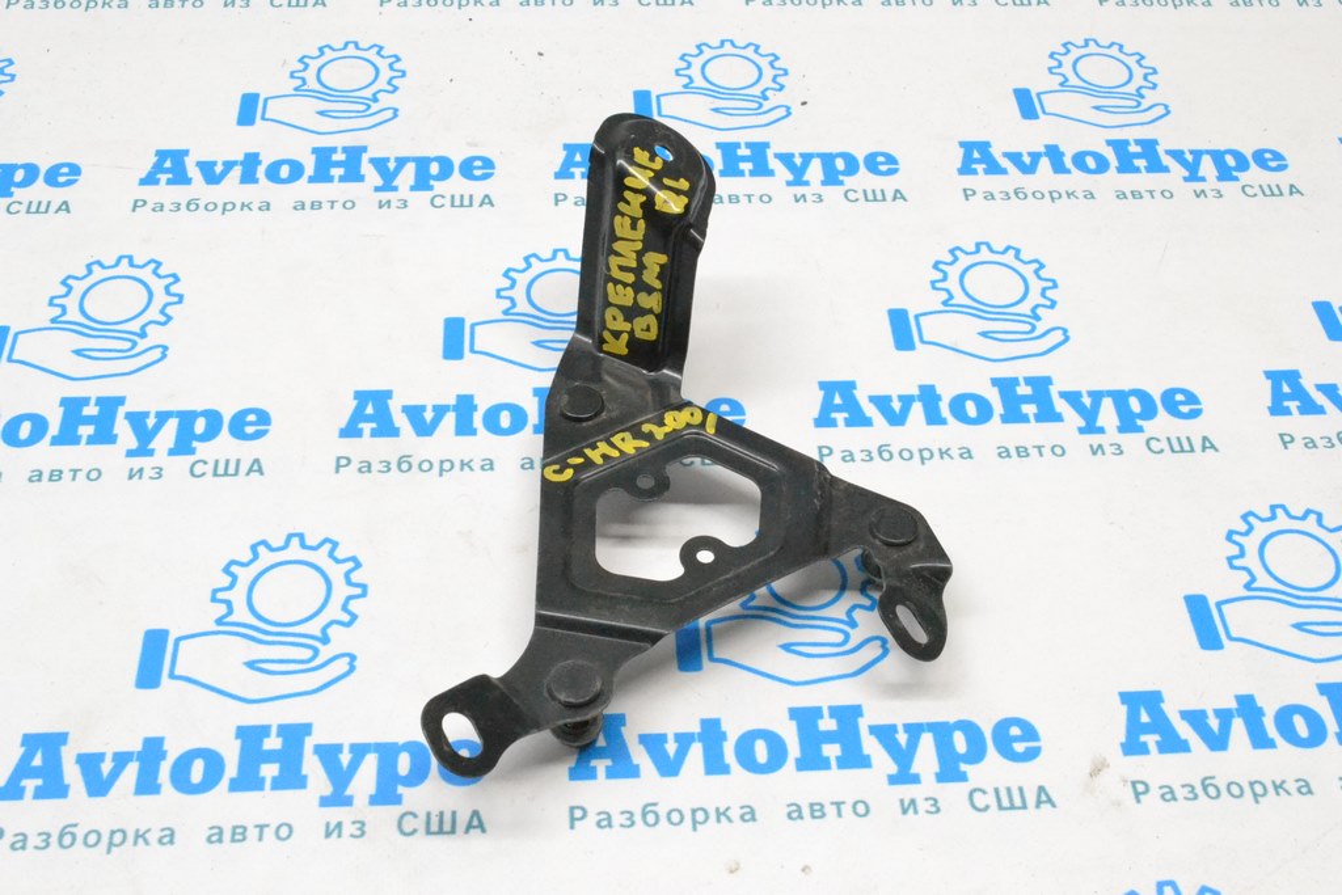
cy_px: 448
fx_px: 1622
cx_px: 671
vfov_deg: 30.9
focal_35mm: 44
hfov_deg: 45.0
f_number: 13
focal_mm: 29
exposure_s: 1/100
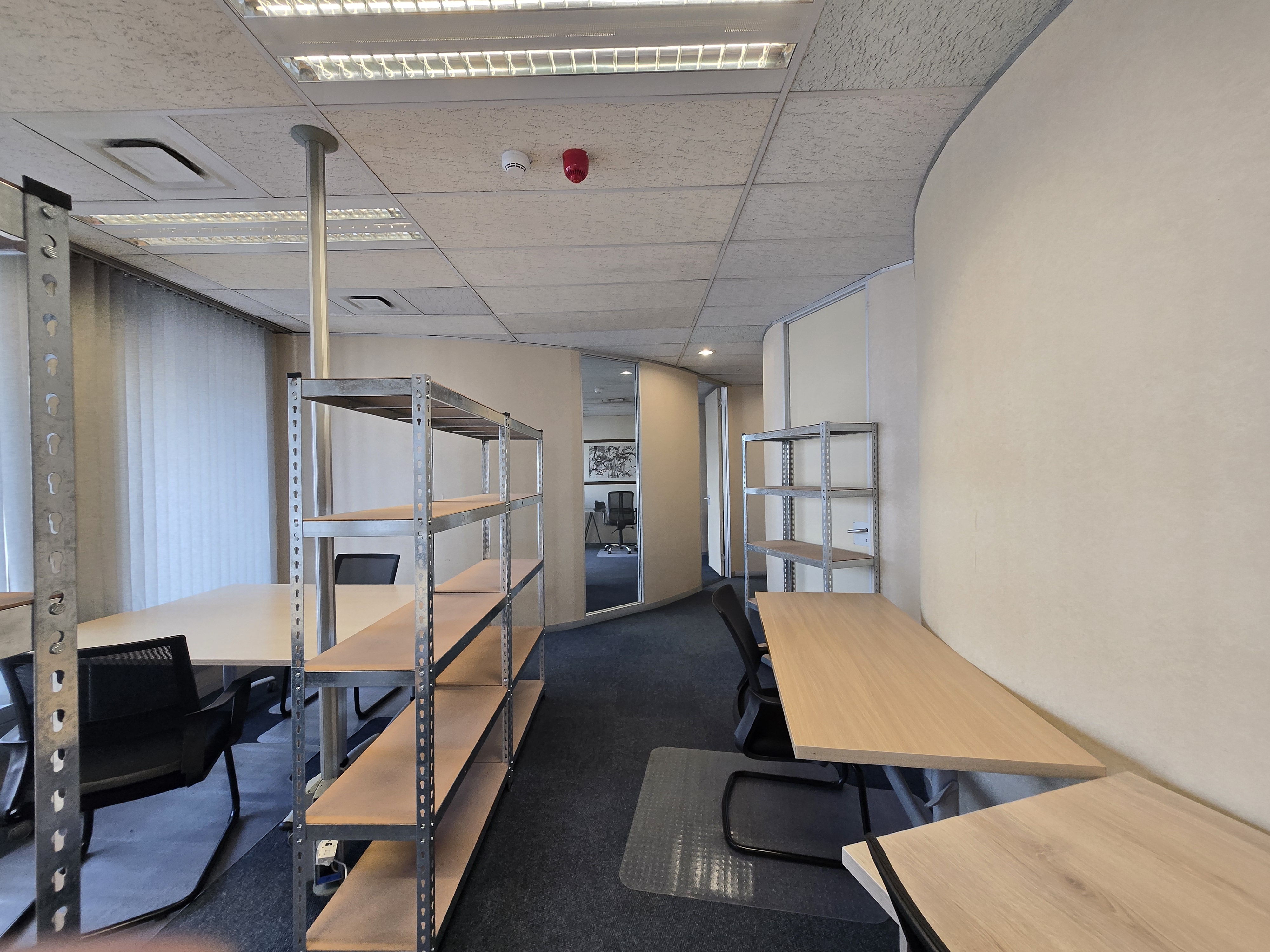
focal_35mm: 13
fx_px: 477
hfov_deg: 106.2
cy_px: 476
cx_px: 635
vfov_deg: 89.9
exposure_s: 1/50
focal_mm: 1.7
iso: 100
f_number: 2.2
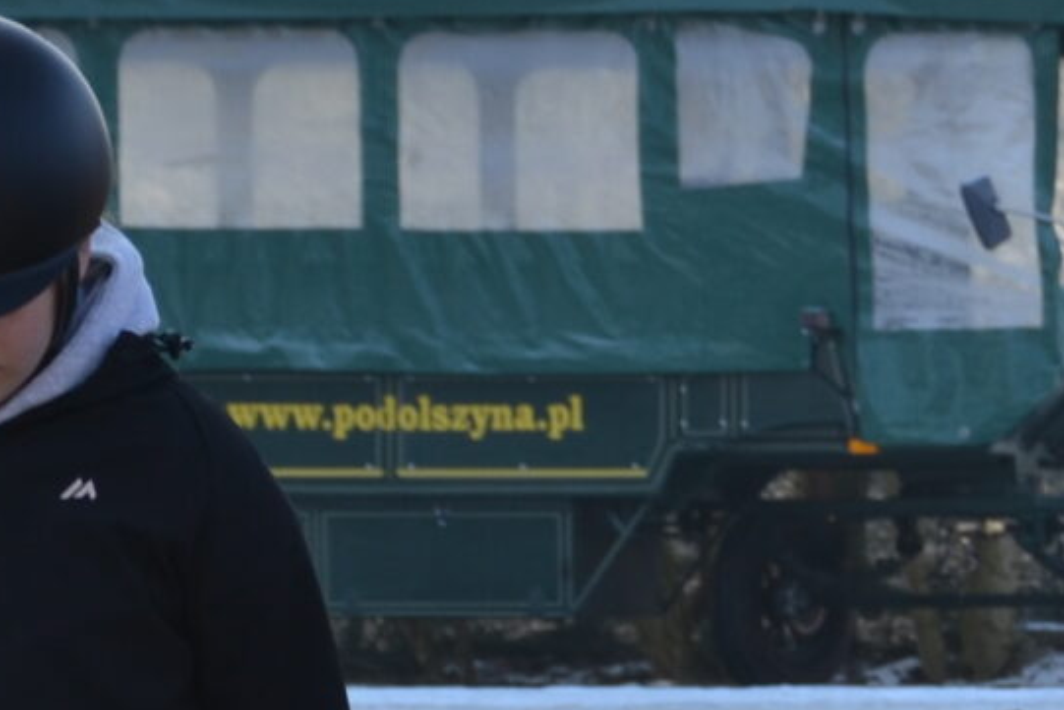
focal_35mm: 319
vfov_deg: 4.3
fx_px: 9441
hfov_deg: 6.3
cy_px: 1008
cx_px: 1768
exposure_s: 1/125
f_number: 5.6
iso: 100
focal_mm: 45
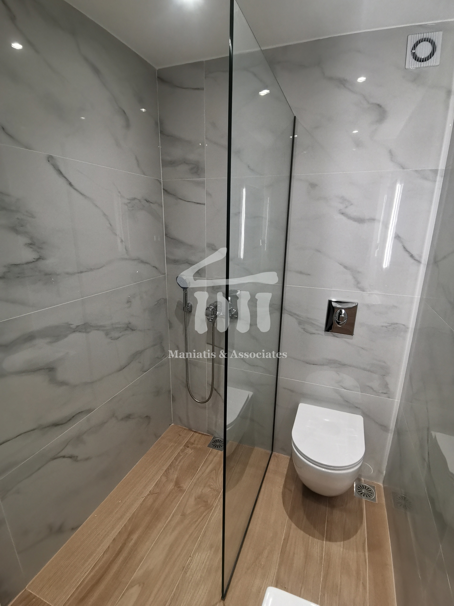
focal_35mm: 17
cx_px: 227
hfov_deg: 74.7
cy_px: 303
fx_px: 297
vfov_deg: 91.0
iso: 400
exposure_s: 1/50
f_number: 2.2
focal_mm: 2.23
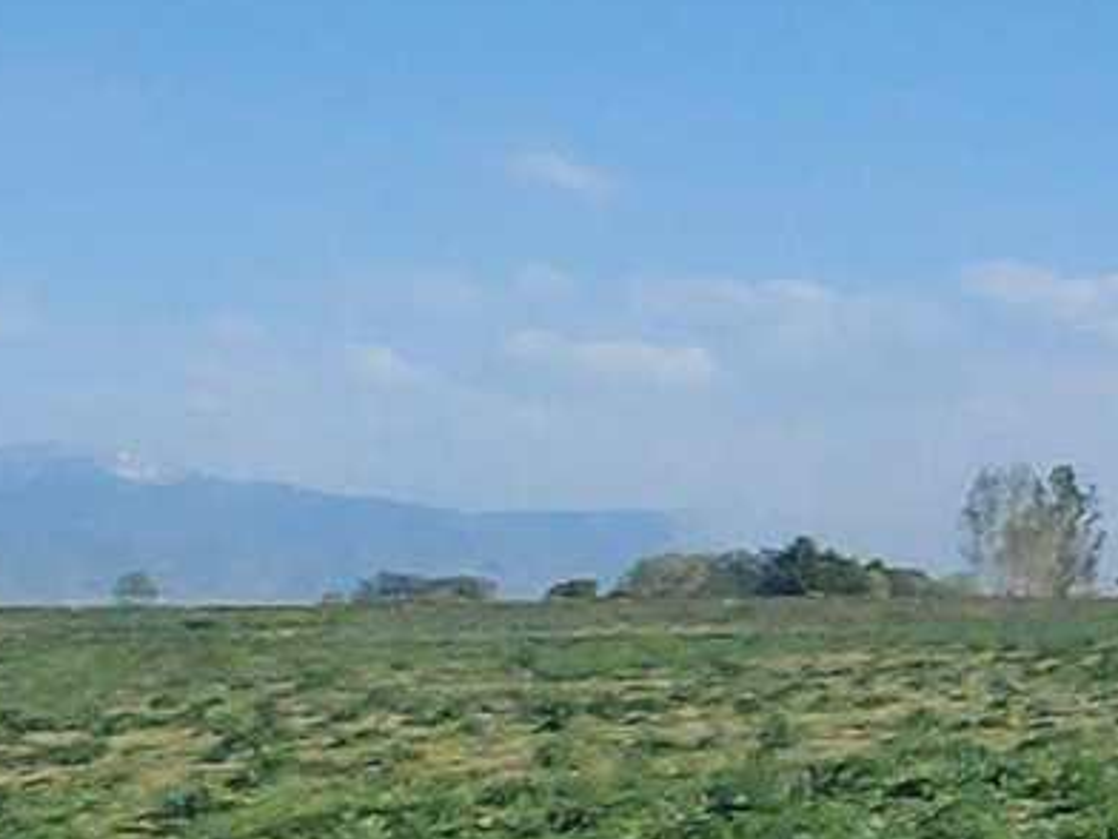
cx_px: 3882
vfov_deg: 14.4
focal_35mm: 102
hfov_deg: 9.7
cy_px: 120
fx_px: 3294
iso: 50
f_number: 2.2
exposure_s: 1/2882
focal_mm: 2.2
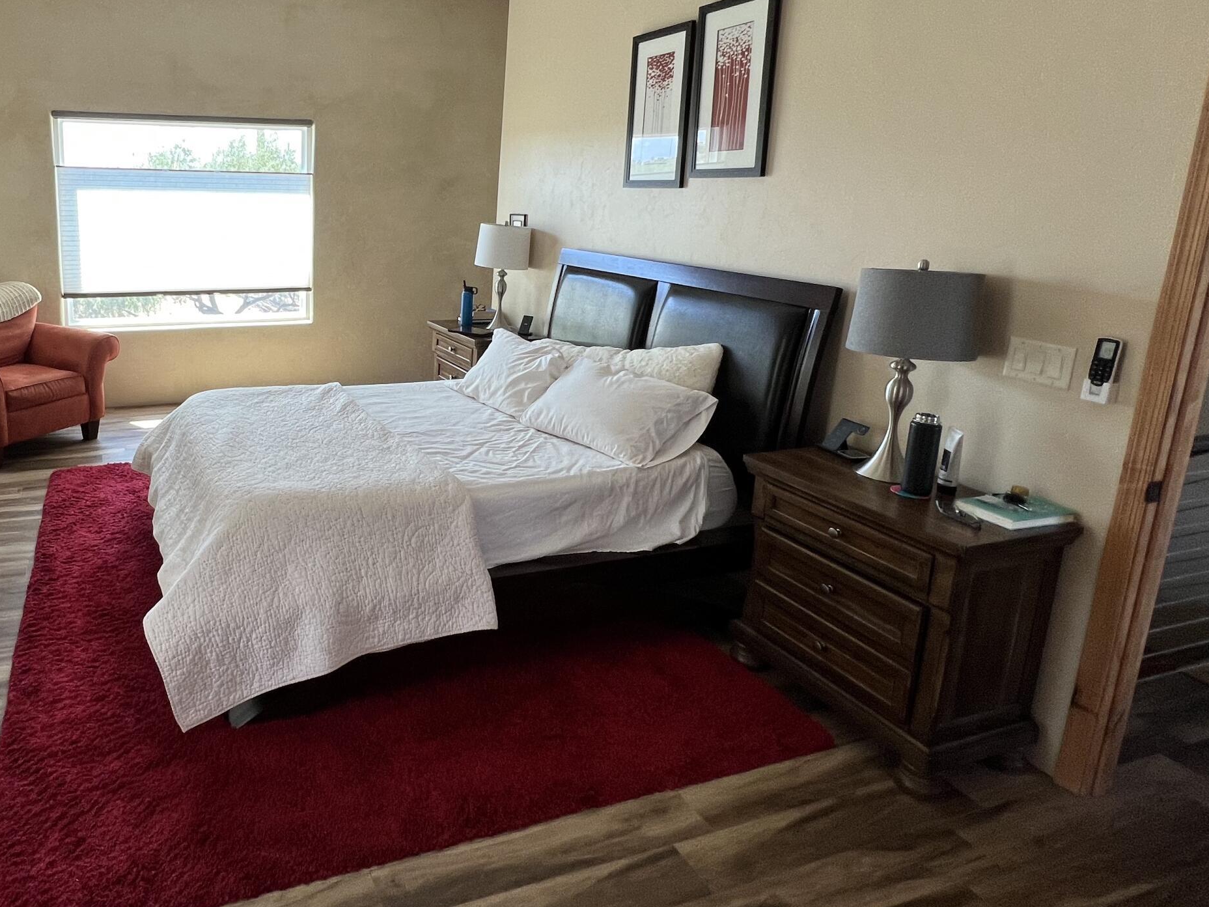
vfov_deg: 62.6
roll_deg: -0.5
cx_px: 359
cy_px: 342
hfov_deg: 75.3
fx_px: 733
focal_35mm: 21
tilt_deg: -11.0
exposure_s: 1/99
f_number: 1.8
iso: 80
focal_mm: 1.57
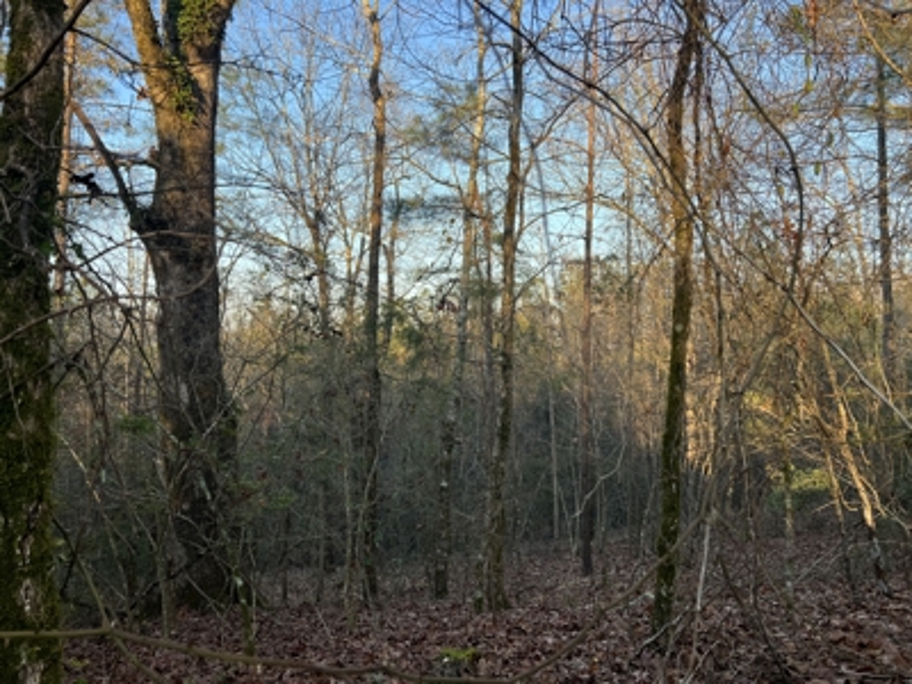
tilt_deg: +1.4
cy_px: 342
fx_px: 685
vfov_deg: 53.1
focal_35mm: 26
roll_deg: +0.2
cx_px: 456
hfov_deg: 67.3
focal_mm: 5.7
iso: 50
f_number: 1.5
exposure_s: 1/513
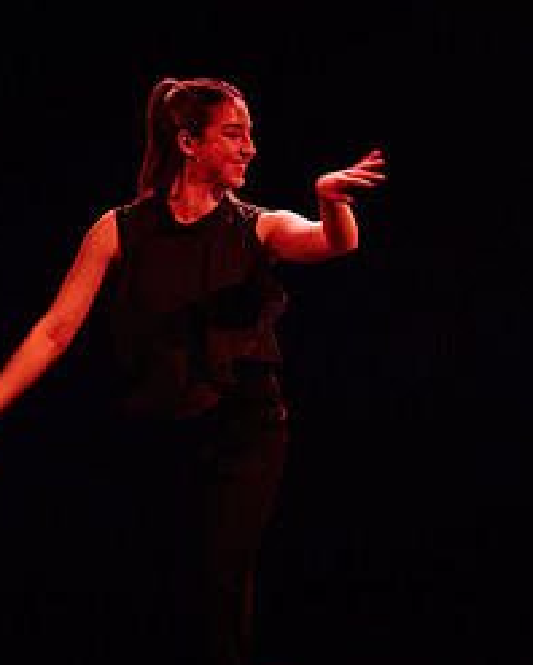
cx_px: 422
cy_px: 280
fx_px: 7405
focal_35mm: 376
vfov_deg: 5.1
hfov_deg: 4.1
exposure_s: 1/125
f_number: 2.8
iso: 1600
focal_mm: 135
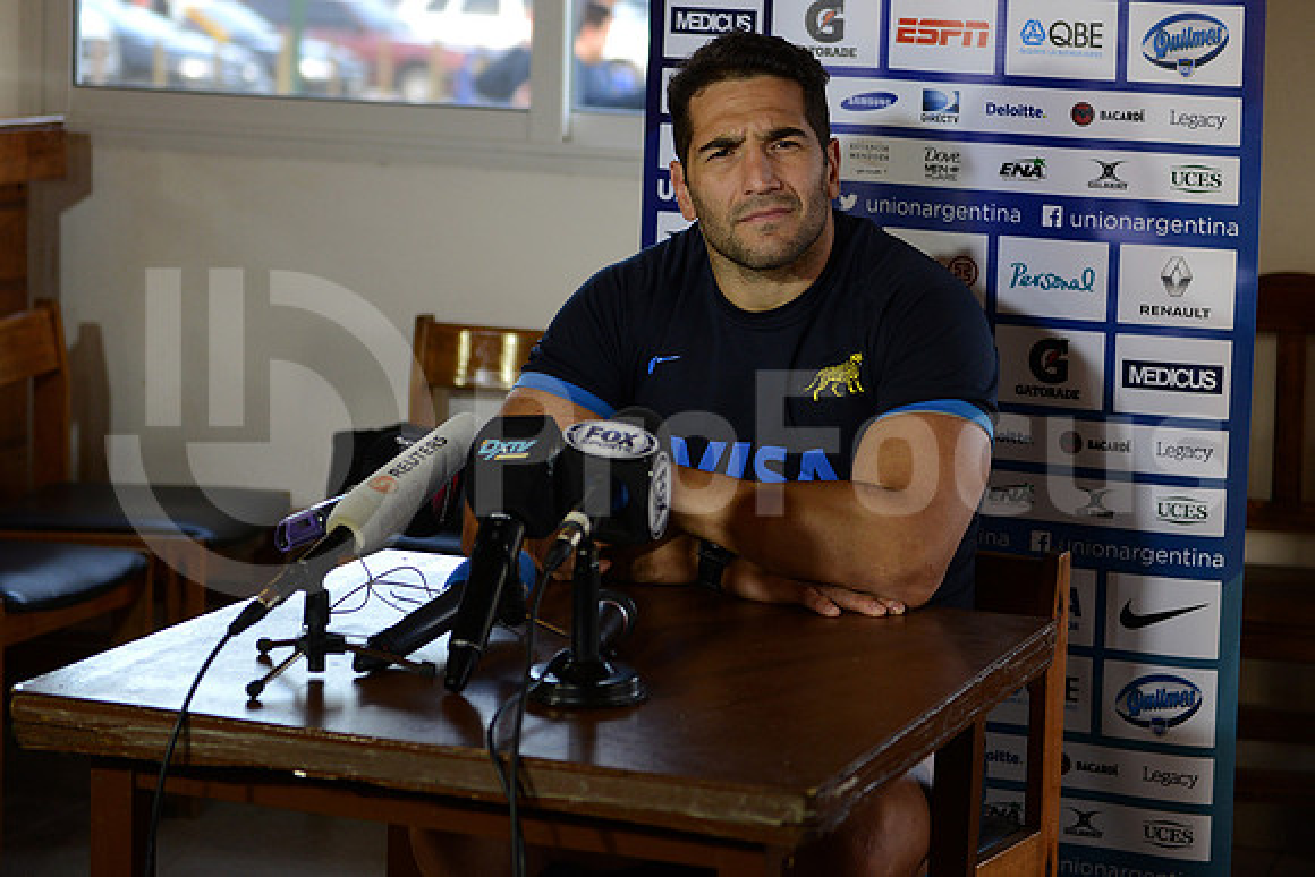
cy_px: 438
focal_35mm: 70
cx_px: 658
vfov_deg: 19.5
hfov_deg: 28.8
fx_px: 2557
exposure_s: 1/200
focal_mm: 70
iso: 1000
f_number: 2.8
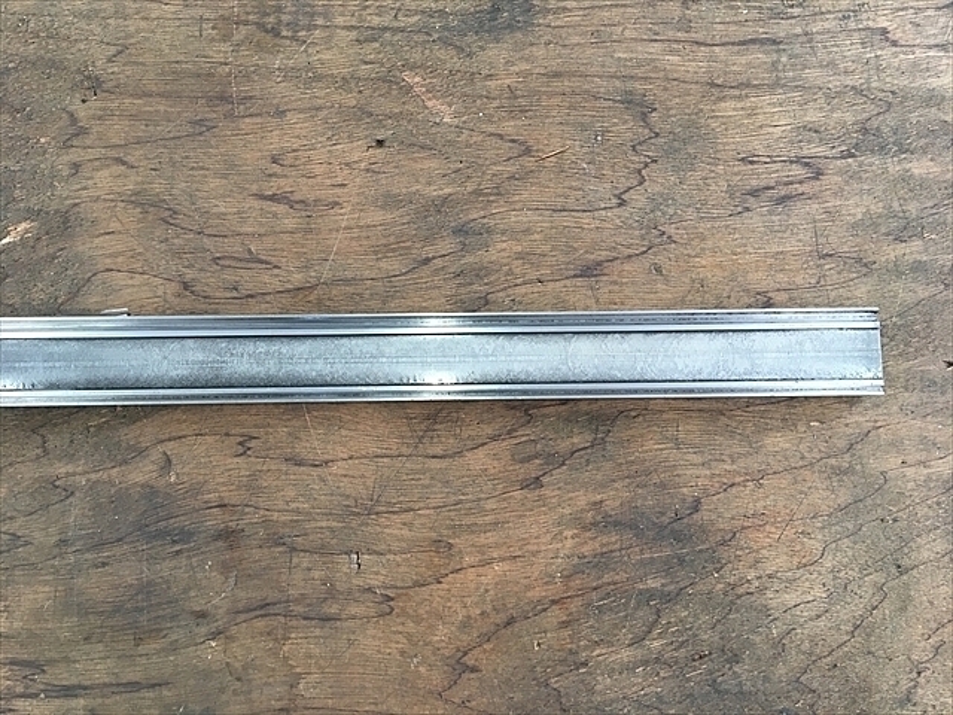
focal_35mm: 29
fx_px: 798
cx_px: 476
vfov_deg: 48.2
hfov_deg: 61.7
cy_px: 358
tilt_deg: -84.8
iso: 50
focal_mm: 4.15
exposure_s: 1/30
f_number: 2.2
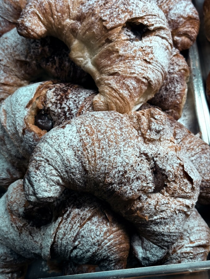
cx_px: 105
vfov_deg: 36.8
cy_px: 140
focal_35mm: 52
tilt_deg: -72.0
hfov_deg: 28.0
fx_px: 421
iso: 80
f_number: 1.6
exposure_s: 1/100
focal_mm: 5.96
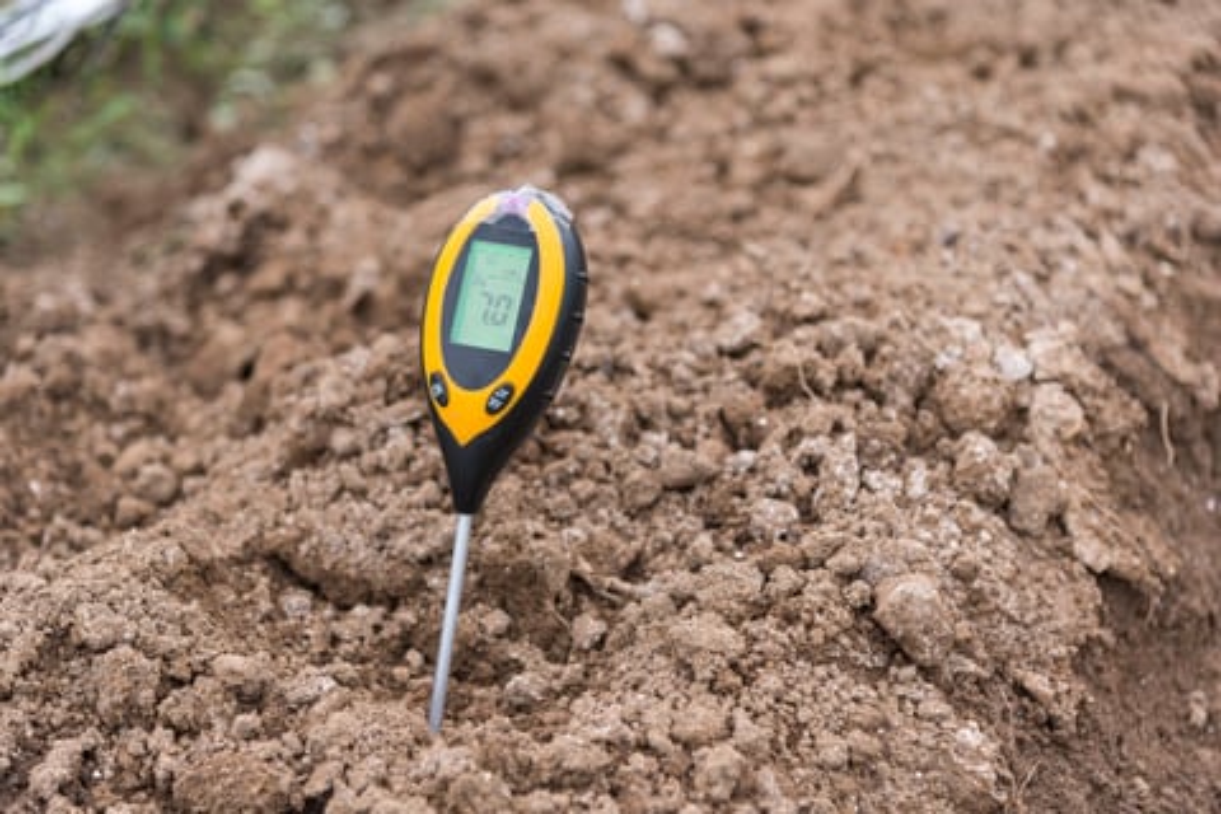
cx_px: 610
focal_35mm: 86
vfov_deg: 15.9
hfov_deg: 23.6
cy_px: 407
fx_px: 2917
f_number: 4
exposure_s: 1/60
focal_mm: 86
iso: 100
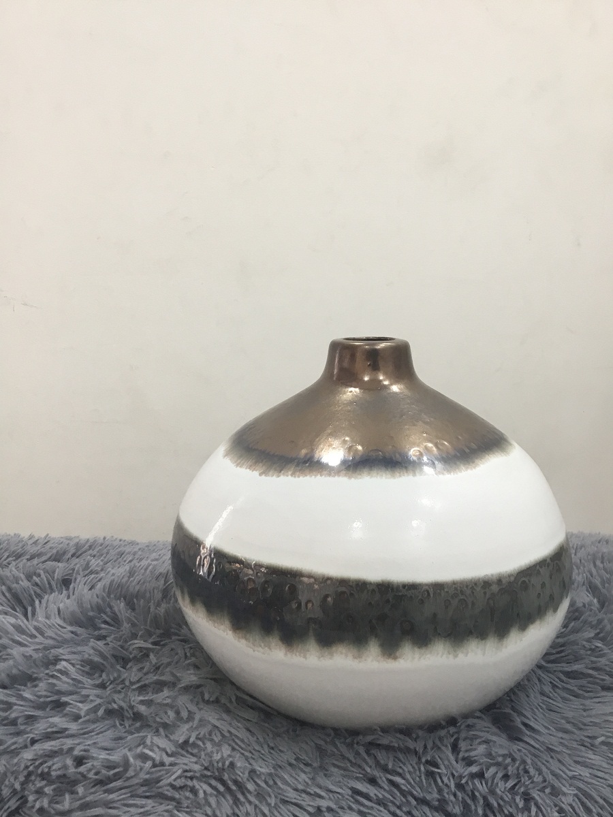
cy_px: 408
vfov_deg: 58.4
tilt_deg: -7.3
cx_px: 306
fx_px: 732
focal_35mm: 31
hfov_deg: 45.4
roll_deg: -0.2
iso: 64
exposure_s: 1/33
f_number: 2.4
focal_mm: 3.3
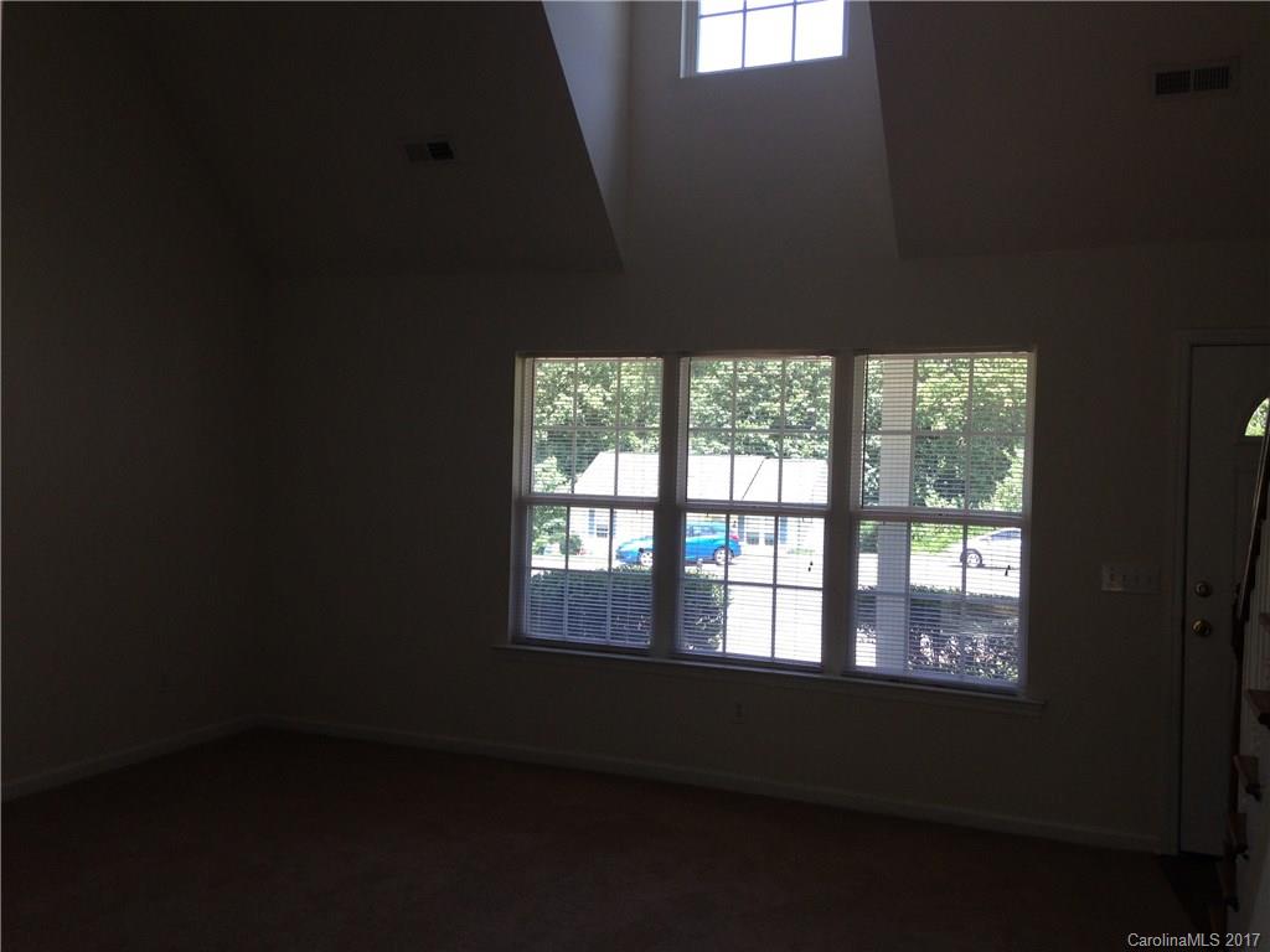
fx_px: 1211
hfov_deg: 55.4
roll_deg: -0.2
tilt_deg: -1.4
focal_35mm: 33
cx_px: 635
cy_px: 476
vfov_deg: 42.9
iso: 50
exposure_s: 1/120
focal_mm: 4.12
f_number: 2.4
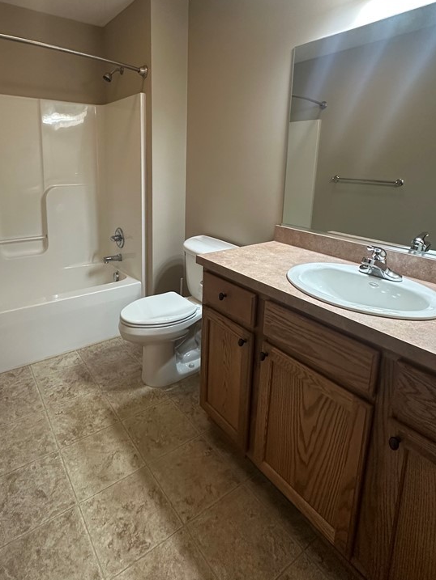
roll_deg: -1.6
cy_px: 223
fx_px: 336
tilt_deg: -10.8
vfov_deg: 80.5
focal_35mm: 20
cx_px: 192
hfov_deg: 65.8
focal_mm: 2.22
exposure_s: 1/120
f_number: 2.2
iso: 320
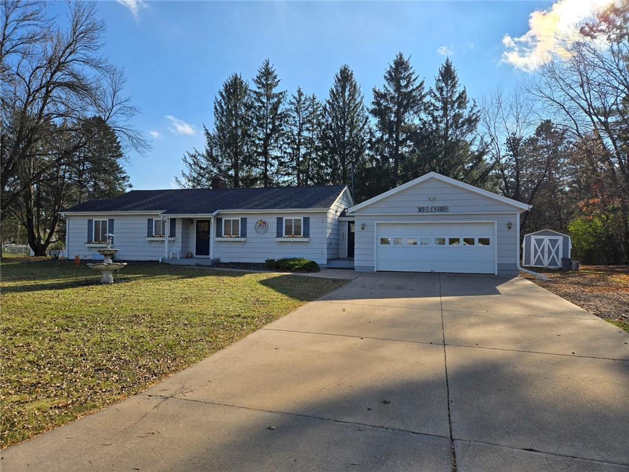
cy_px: 236
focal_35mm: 23
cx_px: 314
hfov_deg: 73.9
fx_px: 418
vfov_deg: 58.9
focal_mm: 5.4
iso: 25
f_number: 1.8
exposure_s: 1/3333
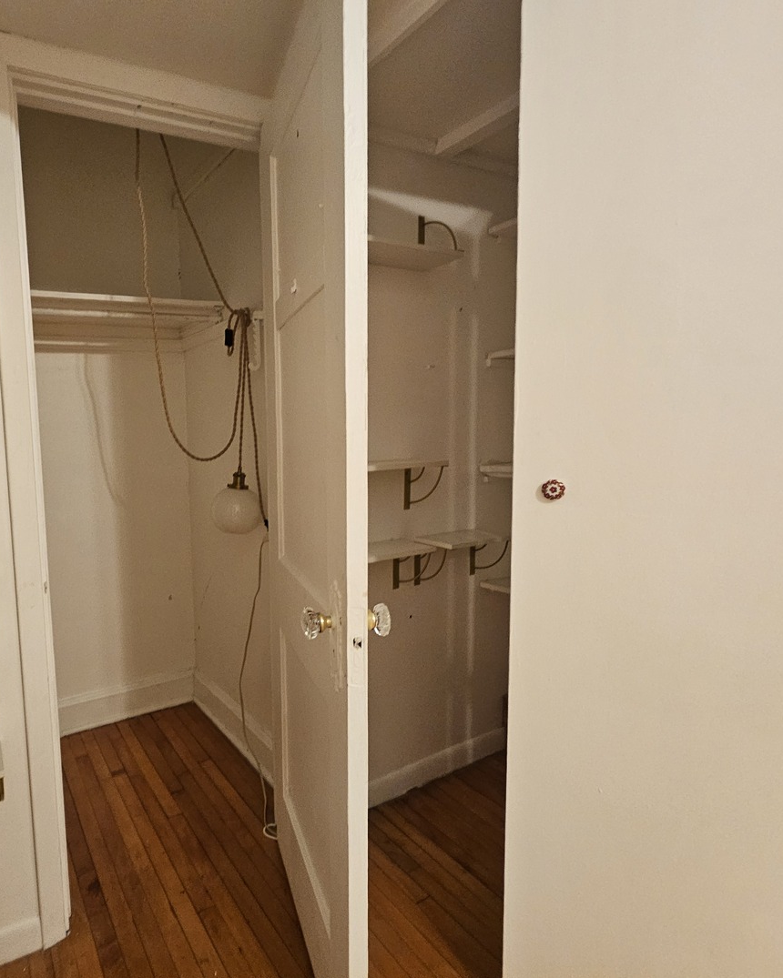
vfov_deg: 89.6
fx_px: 492
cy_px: 490
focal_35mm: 17
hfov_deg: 72.4
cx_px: 210
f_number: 2.2
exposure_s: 1/40
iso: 320
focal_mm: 2.2
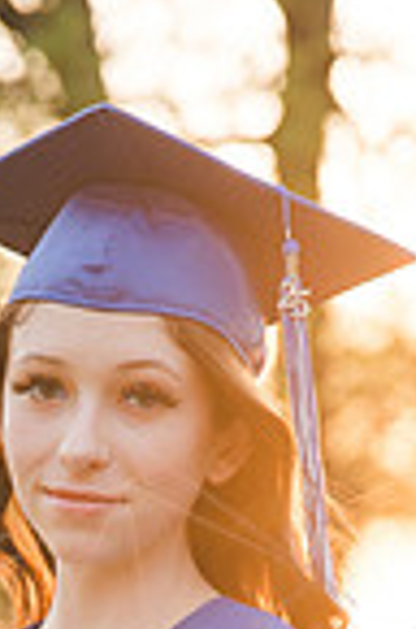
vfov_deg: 9.4
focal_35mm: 217
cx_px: 141
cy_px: 794
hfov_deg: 6.3
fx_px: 3779
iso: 100
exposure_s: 1/200
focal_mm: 70
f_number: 3.2
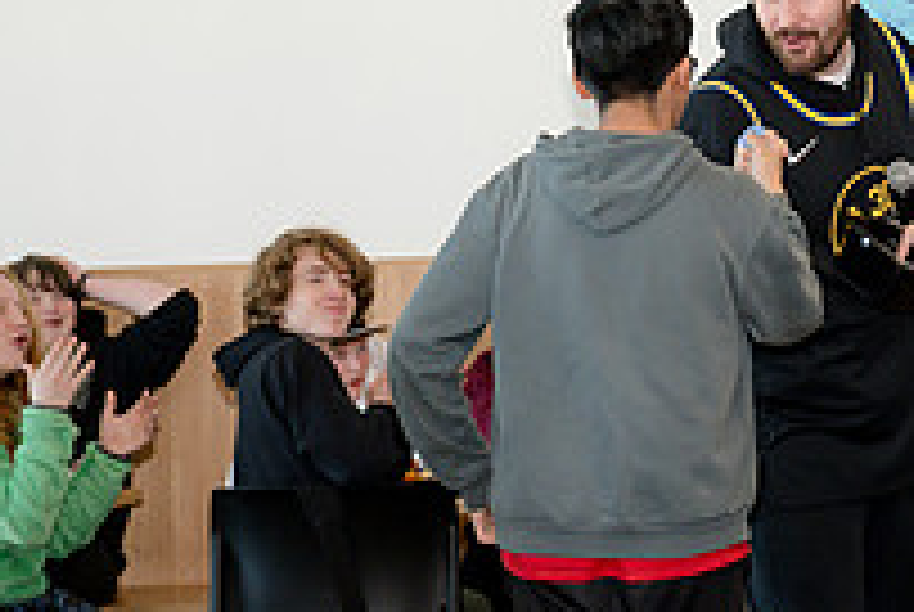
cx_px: 761
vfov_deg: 7.2
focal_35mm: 191
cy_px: 245
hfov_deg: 10.7
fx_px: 4856
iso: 1600
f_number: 4
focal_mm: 67
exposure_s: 1/320
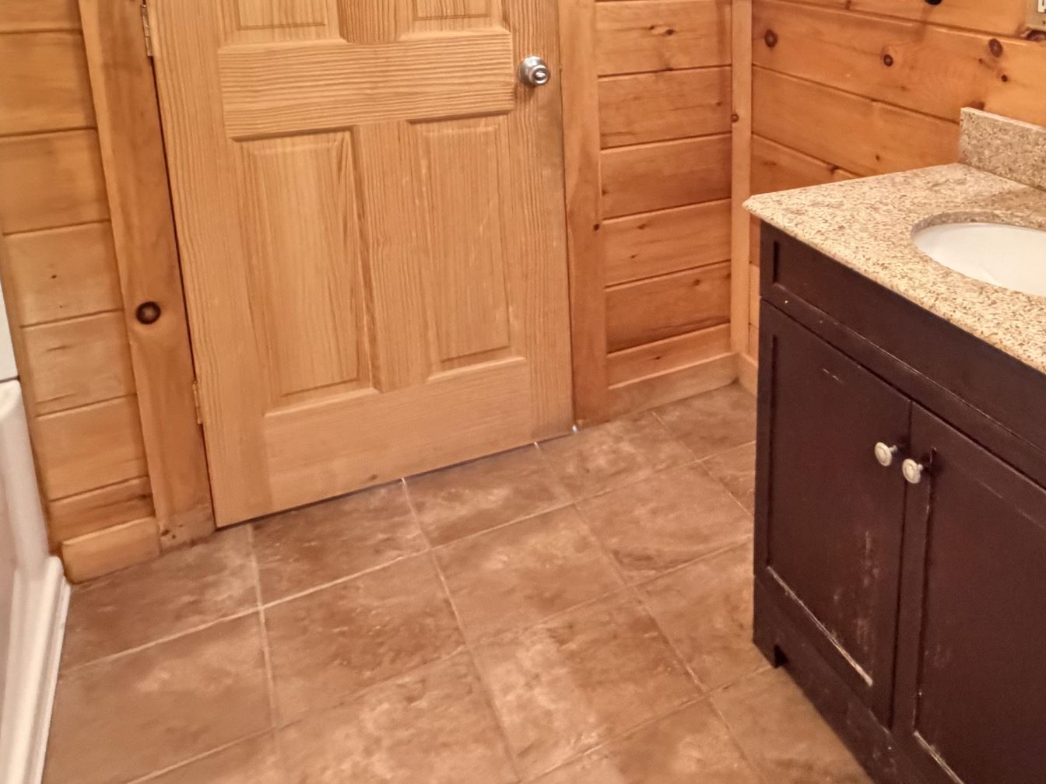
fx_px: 967
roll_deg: +0.0
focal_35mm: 32
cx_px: 778
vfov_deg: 41.4
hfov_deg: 54.3
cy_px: 108
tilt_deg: -12.0
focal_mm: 2.22
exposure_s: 1/30
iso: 1600
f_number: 2.2
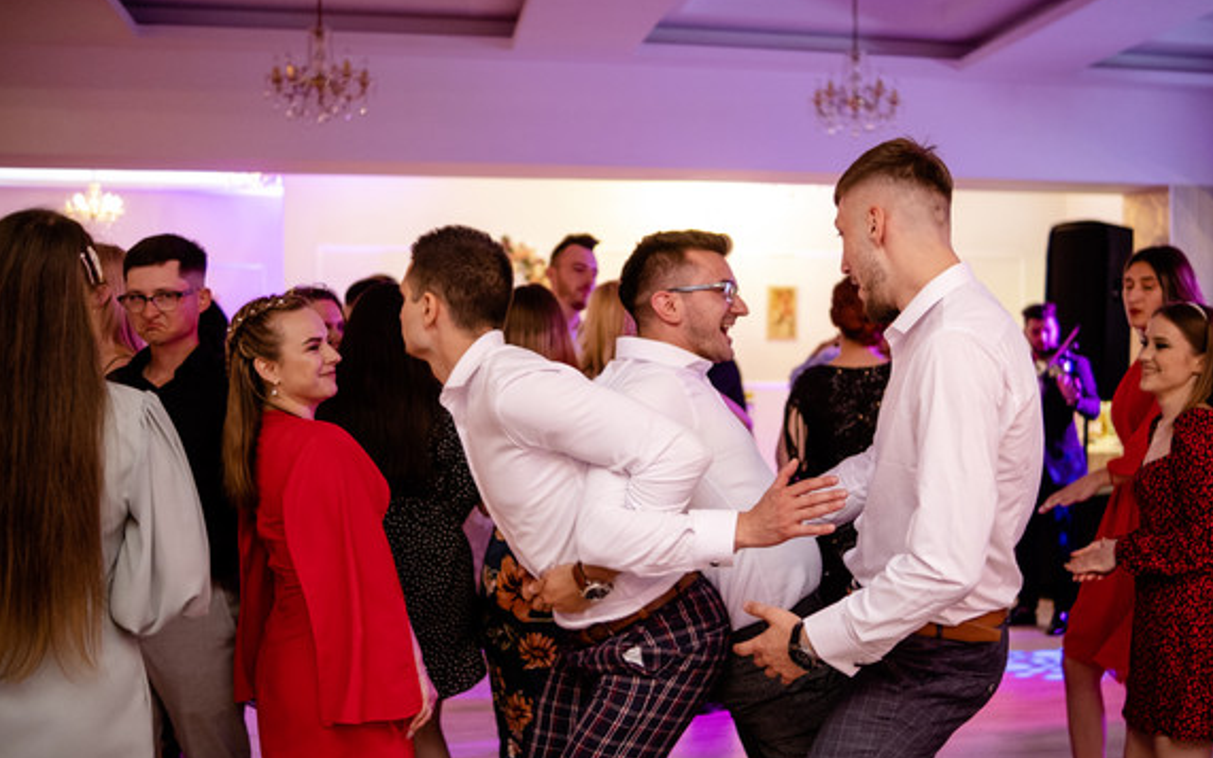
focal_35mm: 40
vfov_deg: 32.0
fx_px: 1322
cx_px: 659
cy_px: 390
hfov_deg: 49.2
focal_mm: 23
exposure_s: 1/200
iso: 1000
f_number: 1.4
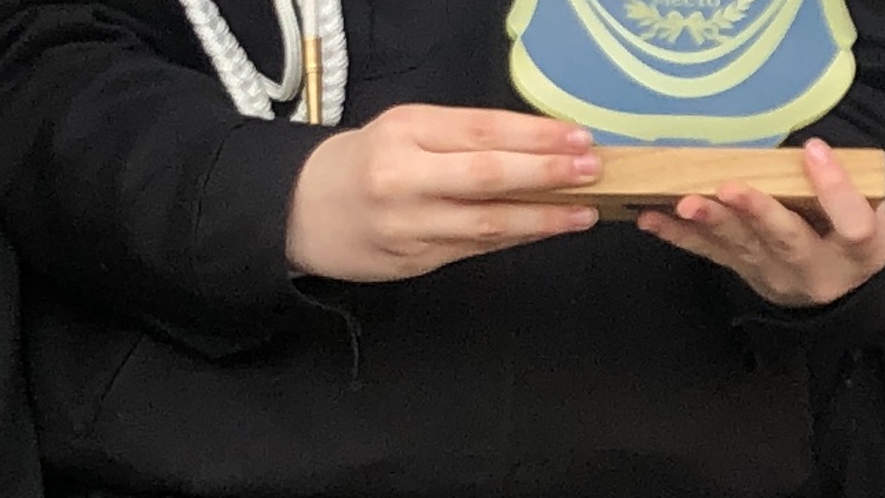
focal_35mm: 191
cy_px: 596
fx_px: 4481
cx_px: 840
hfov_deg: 11.2
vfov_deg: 6.3
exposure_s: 1/376
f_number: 1.8
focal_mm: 4
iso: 20
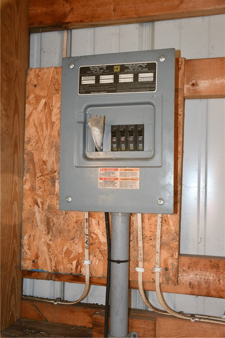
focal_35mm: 39
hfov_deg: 34.2
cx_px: 112
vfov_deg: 49.6
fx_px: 366
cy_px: 169
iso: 1000
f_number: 3.8
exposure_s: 1/60
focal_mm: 26
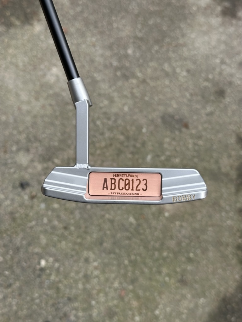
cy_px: 161
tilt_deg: -65.9
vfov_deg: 39.6
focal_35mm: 48
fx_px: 447
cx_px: 121
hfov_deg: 30.3
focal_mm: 6.86
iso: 64
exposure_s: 1/487
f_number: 1.78
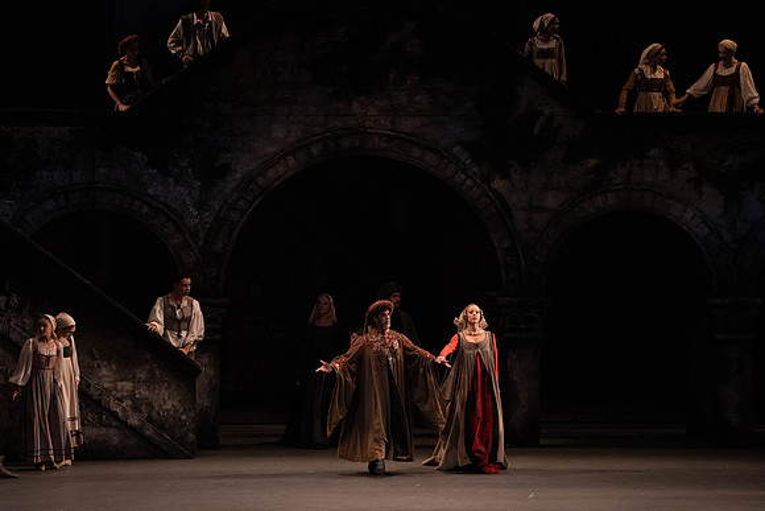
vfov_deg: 7.3
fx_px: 3974
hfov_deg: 11.0
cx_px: 382
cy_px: 256
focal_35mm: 187
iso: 6400
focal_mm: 187
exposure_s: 1/320
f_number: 7.1
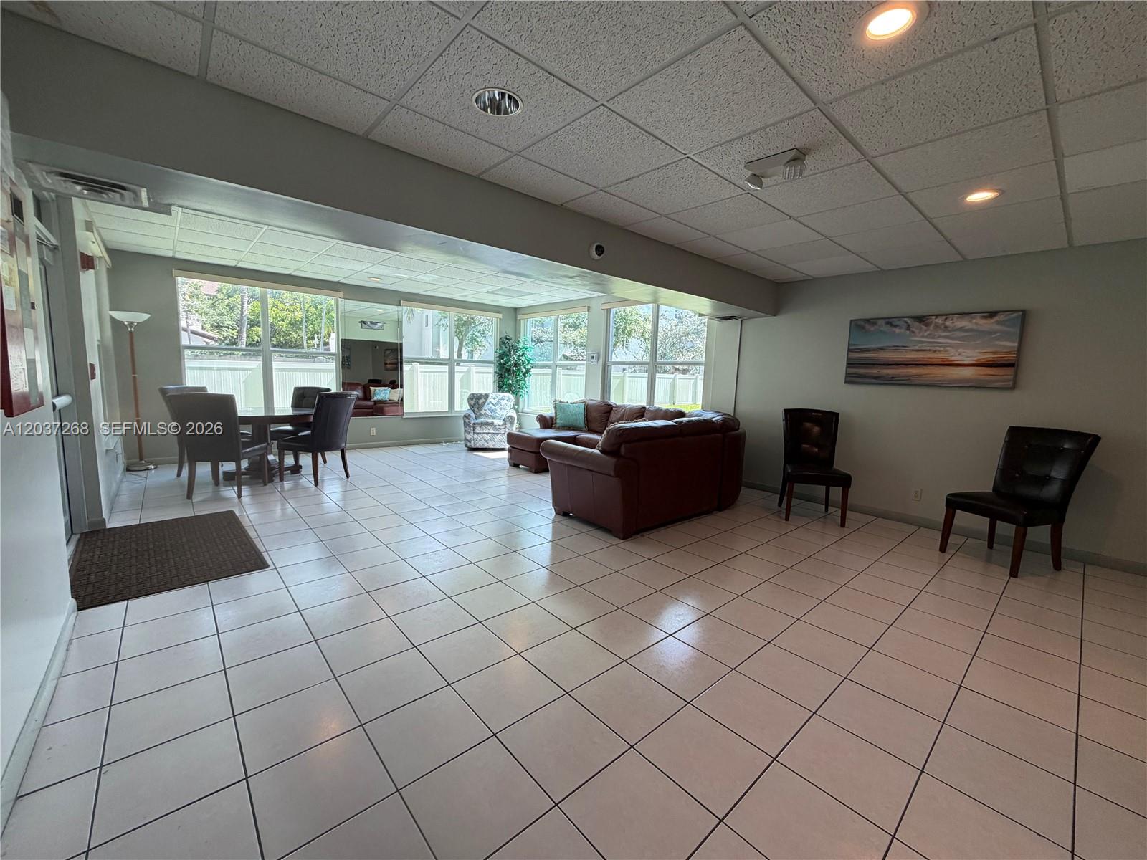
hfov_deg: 102.1
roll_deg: -1.9
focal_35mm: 14
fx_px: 464
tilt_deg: -6.8
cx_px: 574
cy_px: 430
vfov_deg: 85.7
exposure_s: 1/120
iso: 125
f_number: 2.2
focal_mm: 2.22
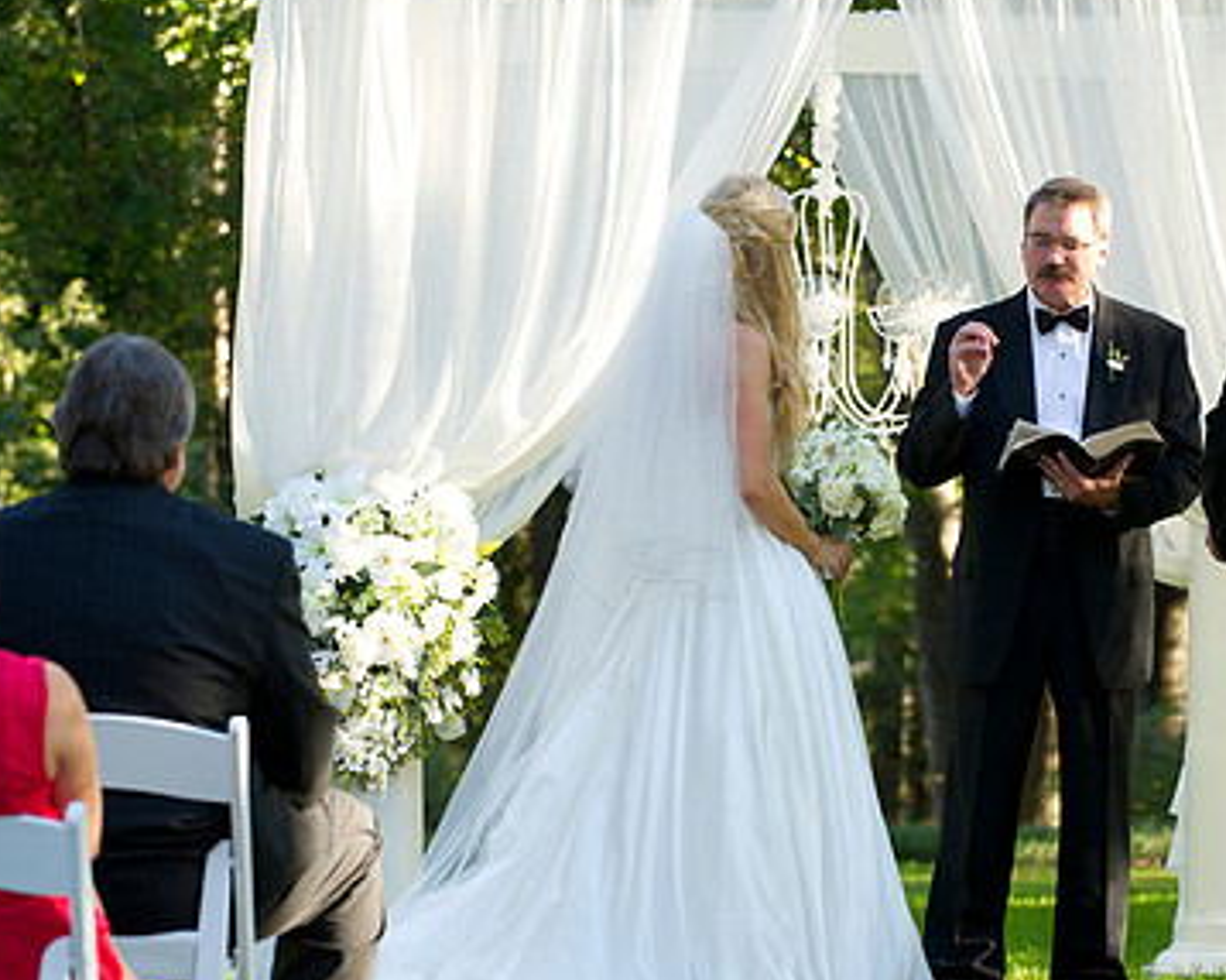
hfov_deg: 9.1
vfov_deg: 7.3
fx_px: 7724
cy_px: 500
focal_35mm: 213
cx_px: 829
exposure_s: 1/125
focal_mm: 140
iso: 500
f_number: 4.5
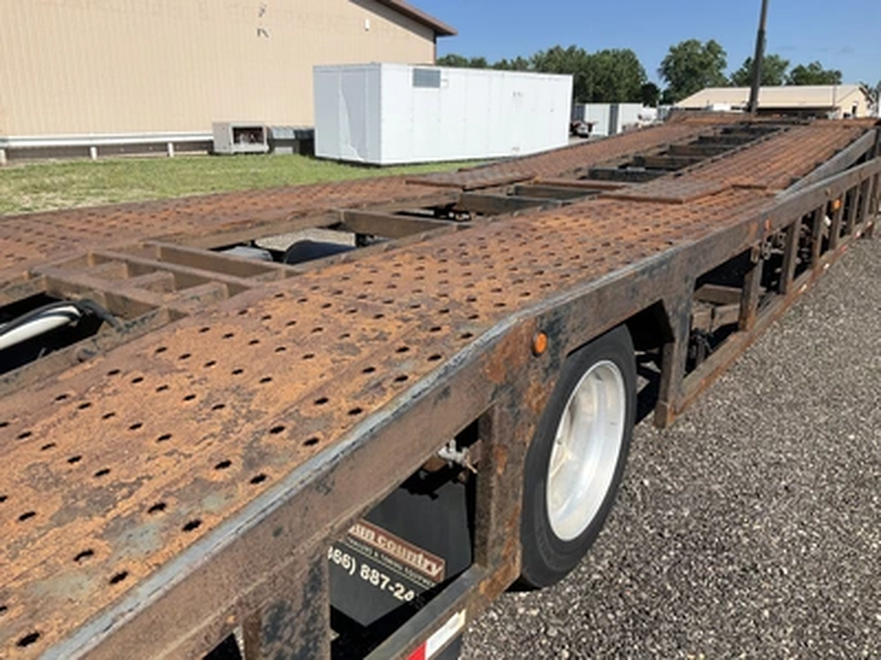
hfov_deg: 61.7
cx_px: 440
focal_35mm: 29
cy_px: 330
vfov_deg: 48.2
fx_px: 738
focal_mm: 3
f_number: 1.8
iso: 25
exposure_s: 1/1451
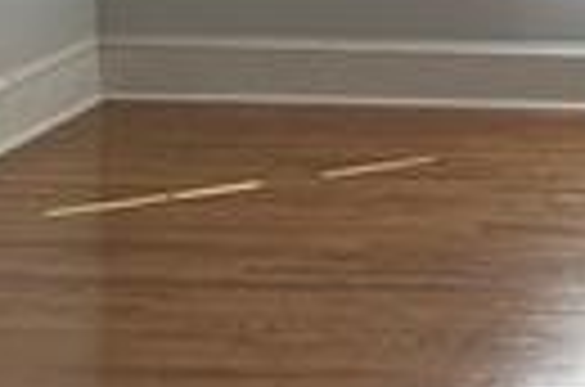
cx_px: 850
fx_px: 2399
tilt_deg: -3.9
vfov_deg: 9.0
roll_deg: -0.8
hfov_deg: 13.2
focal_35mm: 148
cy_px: -140
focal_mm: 6.86
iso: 80
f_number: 1.78
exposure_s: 1/130
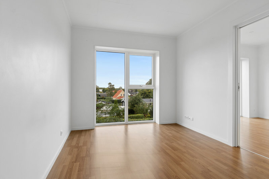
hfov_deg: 90.0
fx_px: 134
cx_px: 134
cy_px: 90
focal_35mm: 18
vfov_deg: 67.4
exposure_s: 1/30
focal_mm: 12
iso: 200
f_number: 8
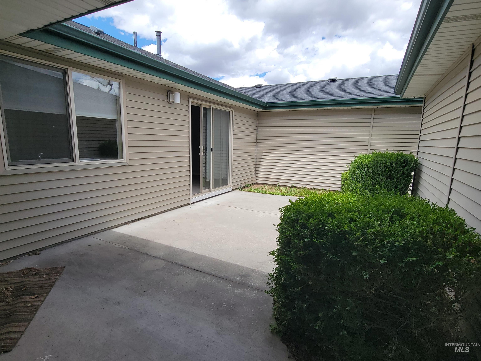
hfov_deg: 106.2
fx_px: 181
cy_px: 180
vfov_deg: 89.9
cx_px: 240
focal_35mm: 13
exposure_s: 1/1073
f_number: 2.2
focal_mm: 2.2
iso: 50
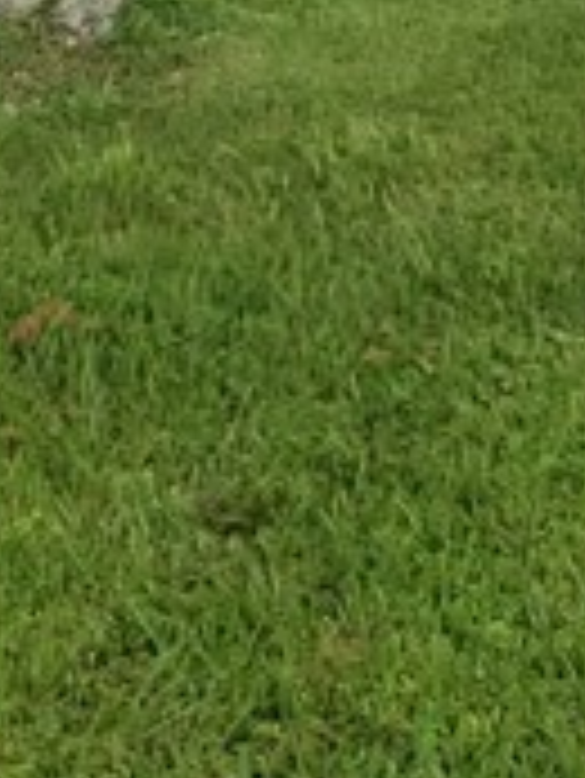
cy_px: -153
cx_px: 292
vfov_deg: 23.2
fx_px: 1733
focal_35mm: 77
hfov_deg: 19.2
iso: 50
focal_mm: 1.8
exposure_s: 1/1008
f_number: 2.2
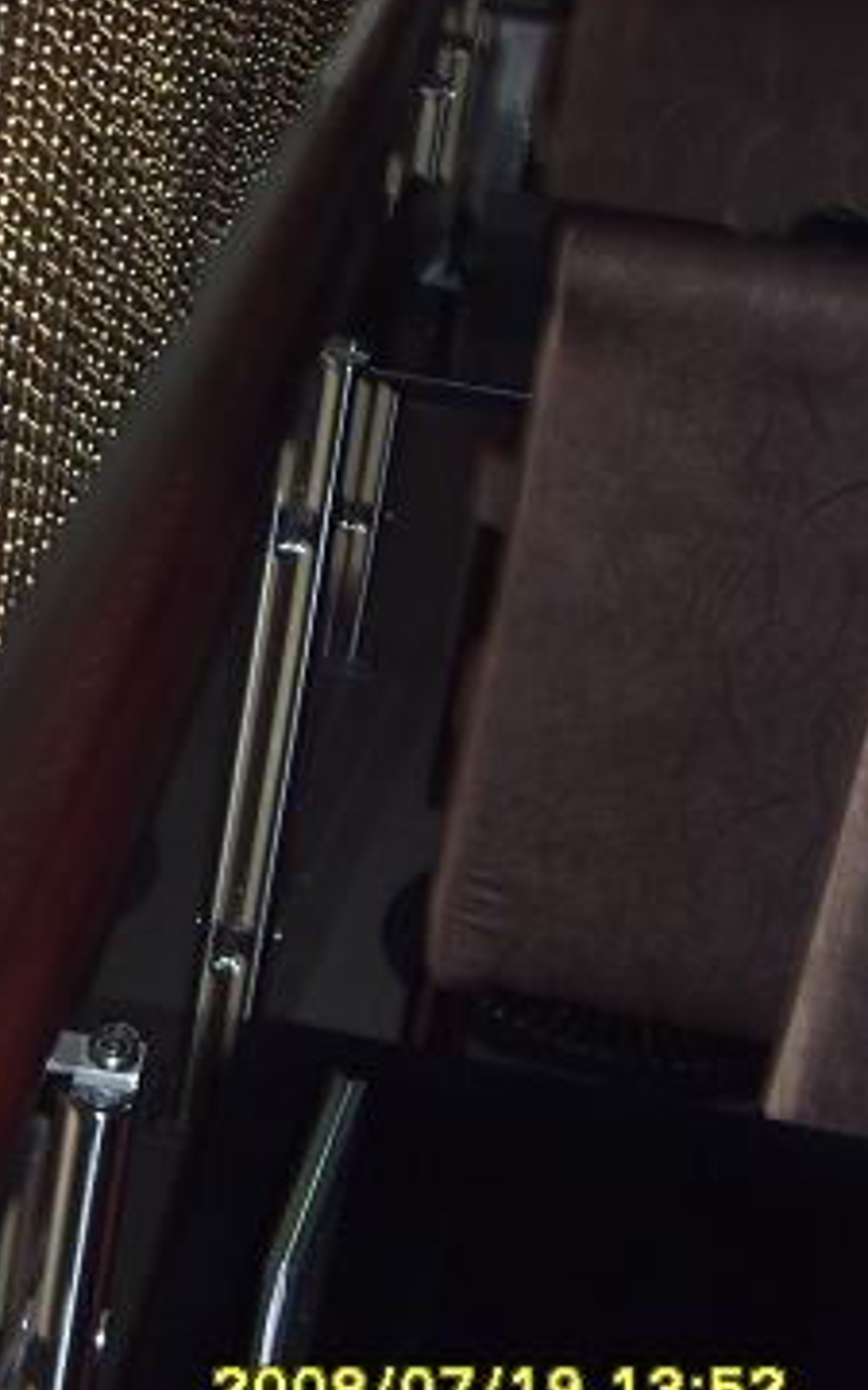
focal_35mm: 75
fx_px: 2839
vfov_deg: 27.5
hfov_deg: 16.6
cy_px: 645
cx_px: -214
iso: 100
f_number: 3.5
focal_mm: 6.6
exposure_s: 1/45
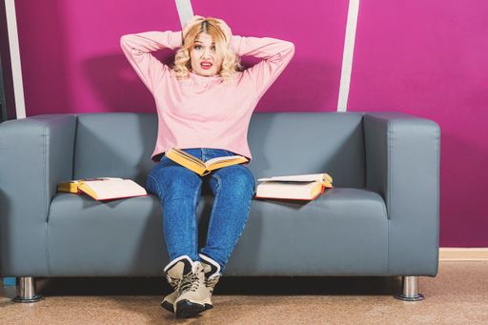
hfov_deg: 27.0
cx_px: 244
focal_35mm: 75
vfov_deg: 18.2
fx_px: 1016
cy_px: 162
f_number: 5
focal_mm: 50
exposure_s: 1/200
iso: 100
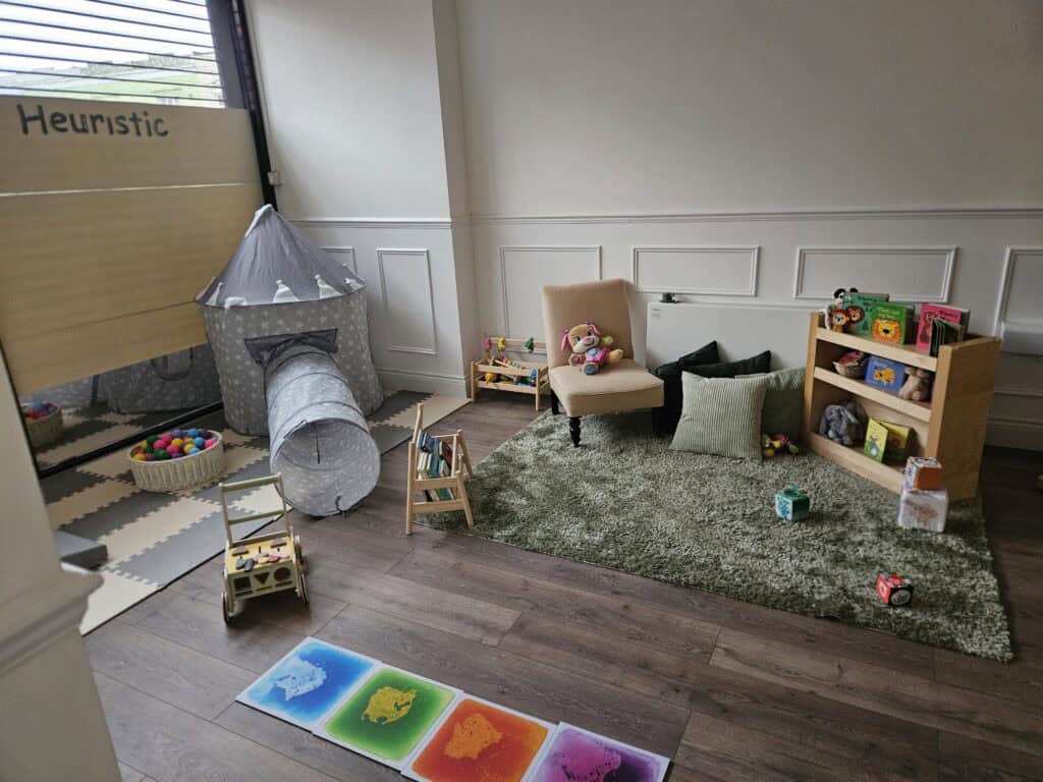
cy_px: 391
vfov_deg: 58.9
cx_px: 522
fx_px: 693
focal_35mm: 23
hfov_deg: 73.9
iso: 640
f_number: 1.8
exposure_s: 1/50
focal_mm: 5.4
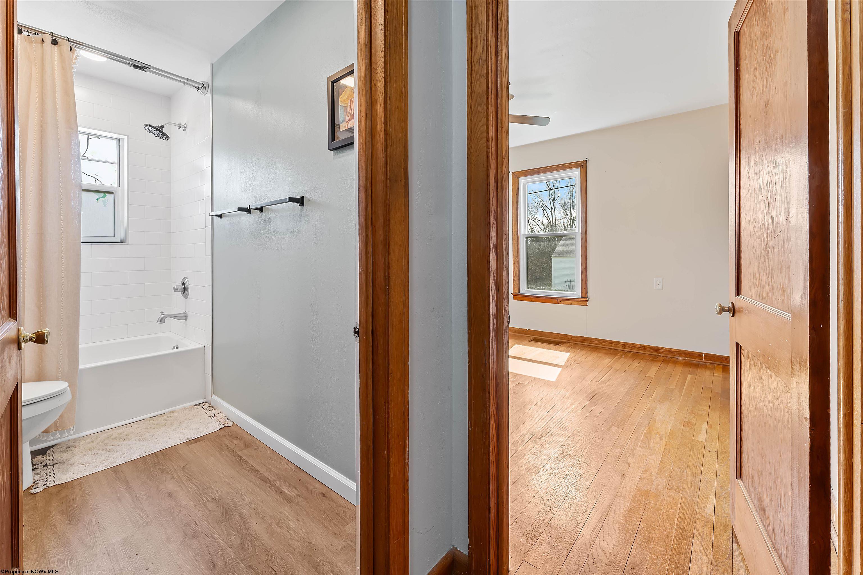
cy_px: 288
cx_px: 432
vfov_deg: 81.2
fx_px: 336
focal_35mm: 14
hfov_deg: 104.3
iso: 200
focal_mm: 14
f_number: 9
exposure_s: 1/2
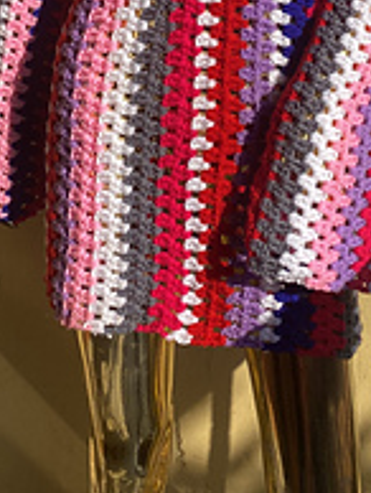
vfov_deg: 26.0
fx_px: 955
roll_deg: -4.1
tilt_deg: -6.8
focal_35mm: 67
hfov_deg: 21.9
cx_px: 258
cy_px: -91
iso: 32
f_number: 1.8
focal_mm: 4.25
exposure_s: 1/2755
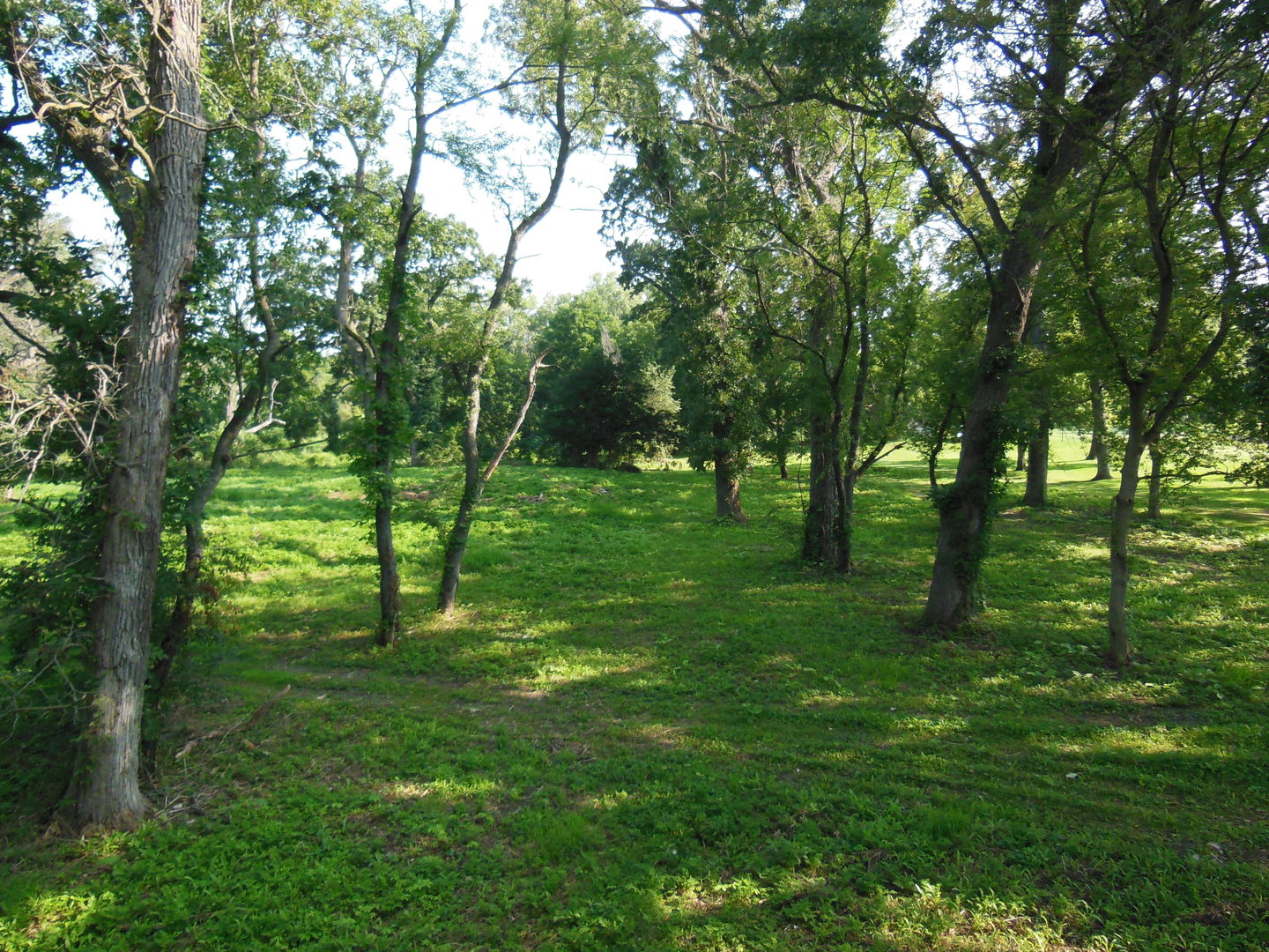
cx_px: 634
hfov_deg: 69.4
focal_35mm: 25
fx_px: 916
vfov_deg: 54.9
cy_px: 476
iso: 400
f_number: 3.5
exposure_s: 1/640
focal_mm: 4.5
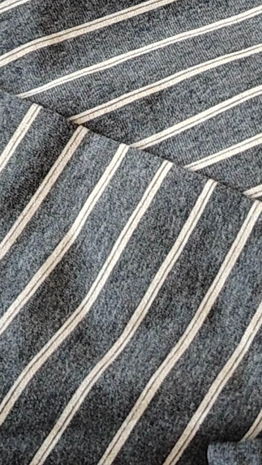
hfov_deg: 8.1
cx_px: 500
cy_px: 20
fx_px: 1778
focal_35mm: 144
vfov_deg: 14.7
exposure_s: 1/100
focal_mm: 5.25
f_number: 1.75
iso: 1794
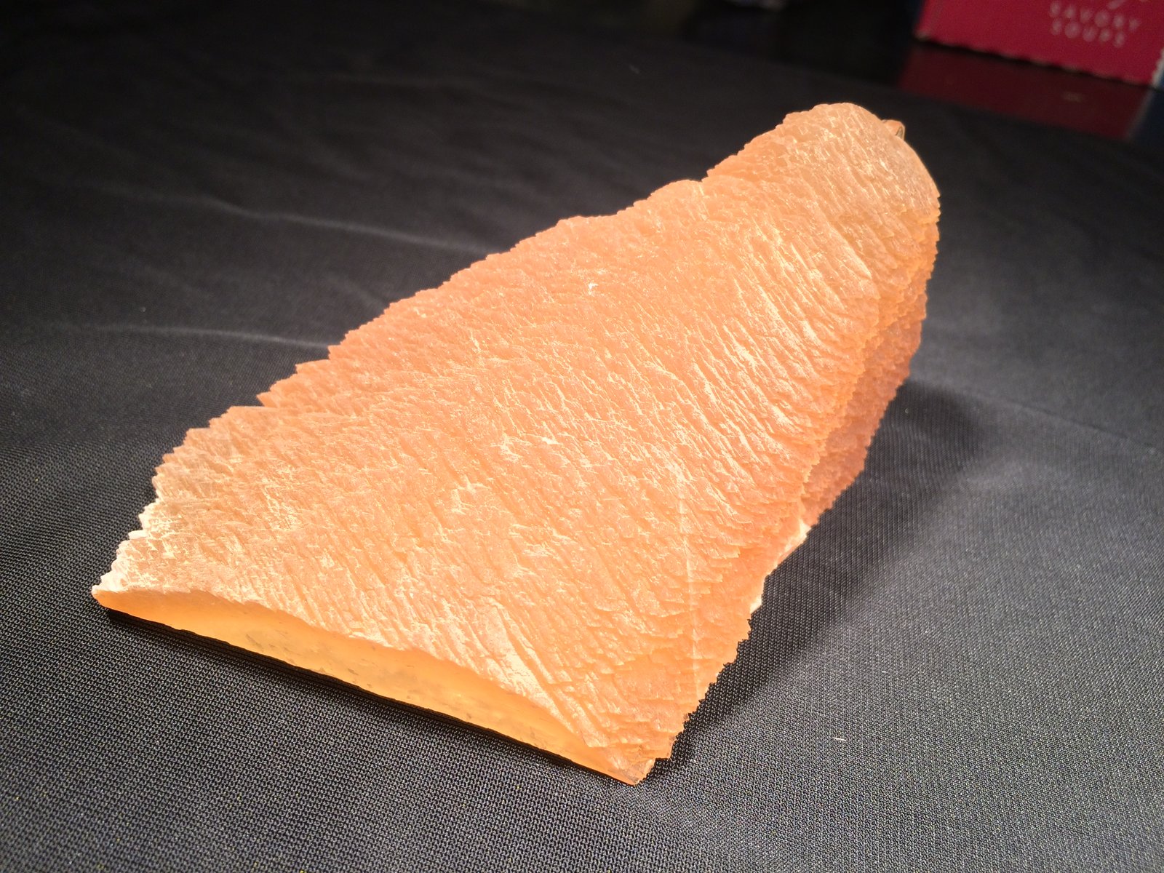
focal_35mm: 29
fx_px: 975
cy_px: 436
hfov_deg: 61.7
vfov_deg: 48.2
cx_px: 582
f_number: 2.2
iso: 32
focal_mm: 4.15
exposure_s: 1/40
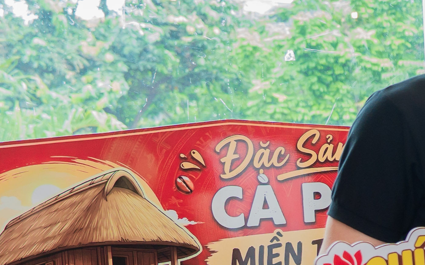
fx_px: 1425
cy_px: 344
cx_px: 995
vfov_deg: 10.4
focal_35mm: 123
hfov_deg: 13.1
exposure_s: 1/160
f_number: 4
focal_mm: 24
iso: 1000
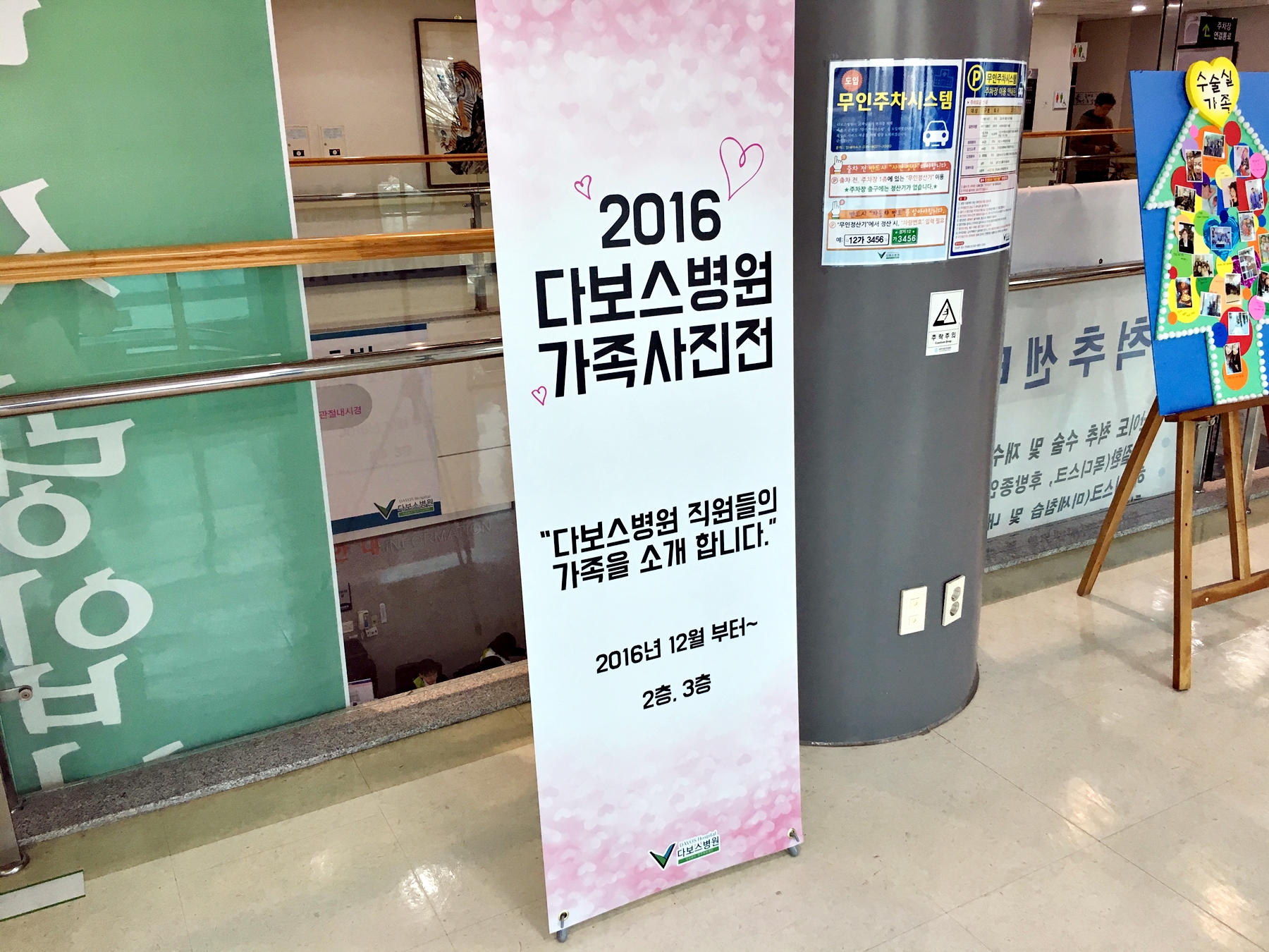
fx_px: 1063
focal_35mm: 29
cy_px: 476
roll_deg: +1.7
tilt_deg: -17.3
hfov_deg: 61.7
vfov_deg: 48.2
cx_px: 634
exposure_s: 1/30
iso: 25
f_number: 2.2
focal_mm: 4.15
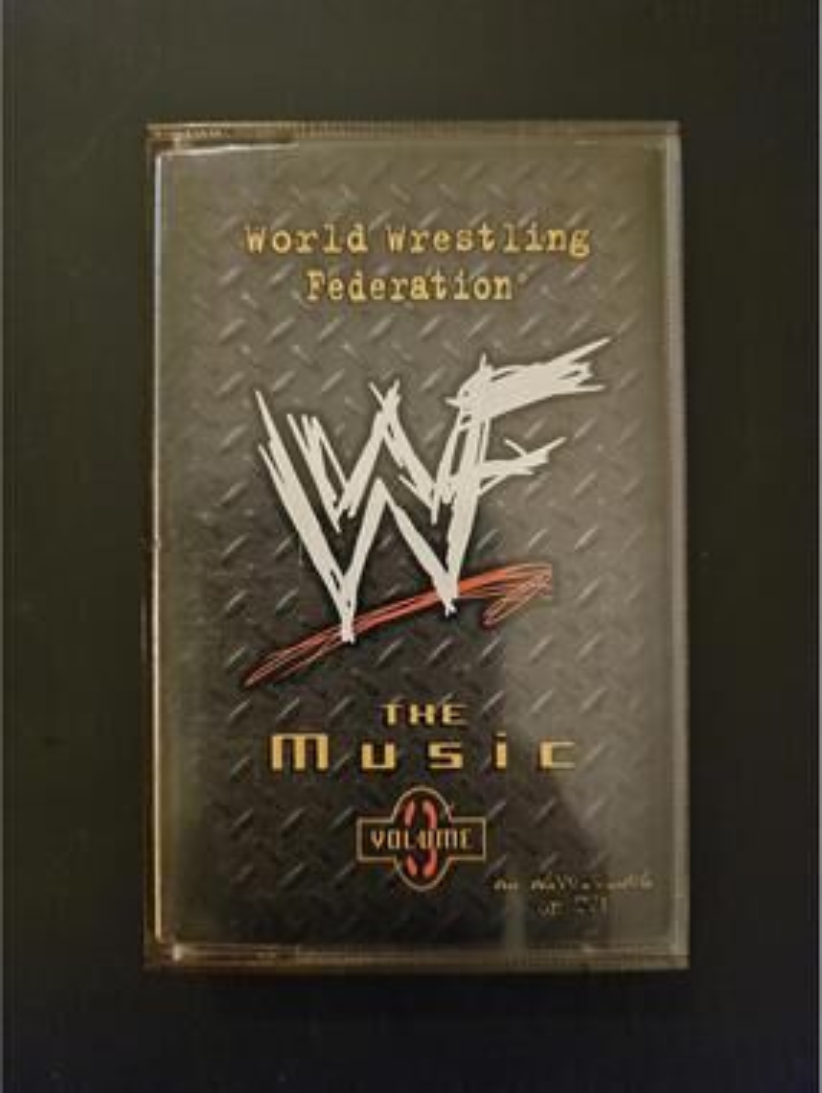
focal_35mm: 24
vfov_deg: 71.5
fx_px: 758
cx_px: 411
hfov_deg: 56.9
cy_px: 546
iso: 1250
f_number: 1.8
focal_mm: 5
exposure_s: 1/24
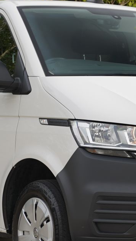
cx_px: 79
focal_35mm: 163
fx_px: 1046
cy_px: 135
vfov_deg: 13.2
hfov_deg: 7.4
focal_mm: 62
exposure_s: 1/200
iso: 100
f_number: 4.5
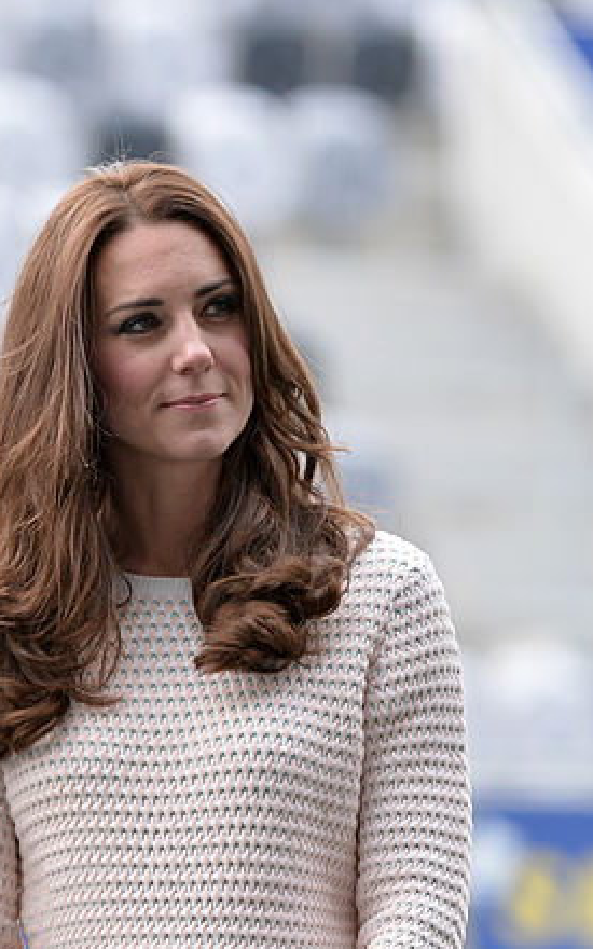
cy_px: 611
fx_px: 18411
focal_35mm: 712
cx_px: 326
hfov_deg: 1.8
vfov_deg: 3.0
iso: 500
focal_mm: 300
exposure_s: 1/320
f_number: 6.3
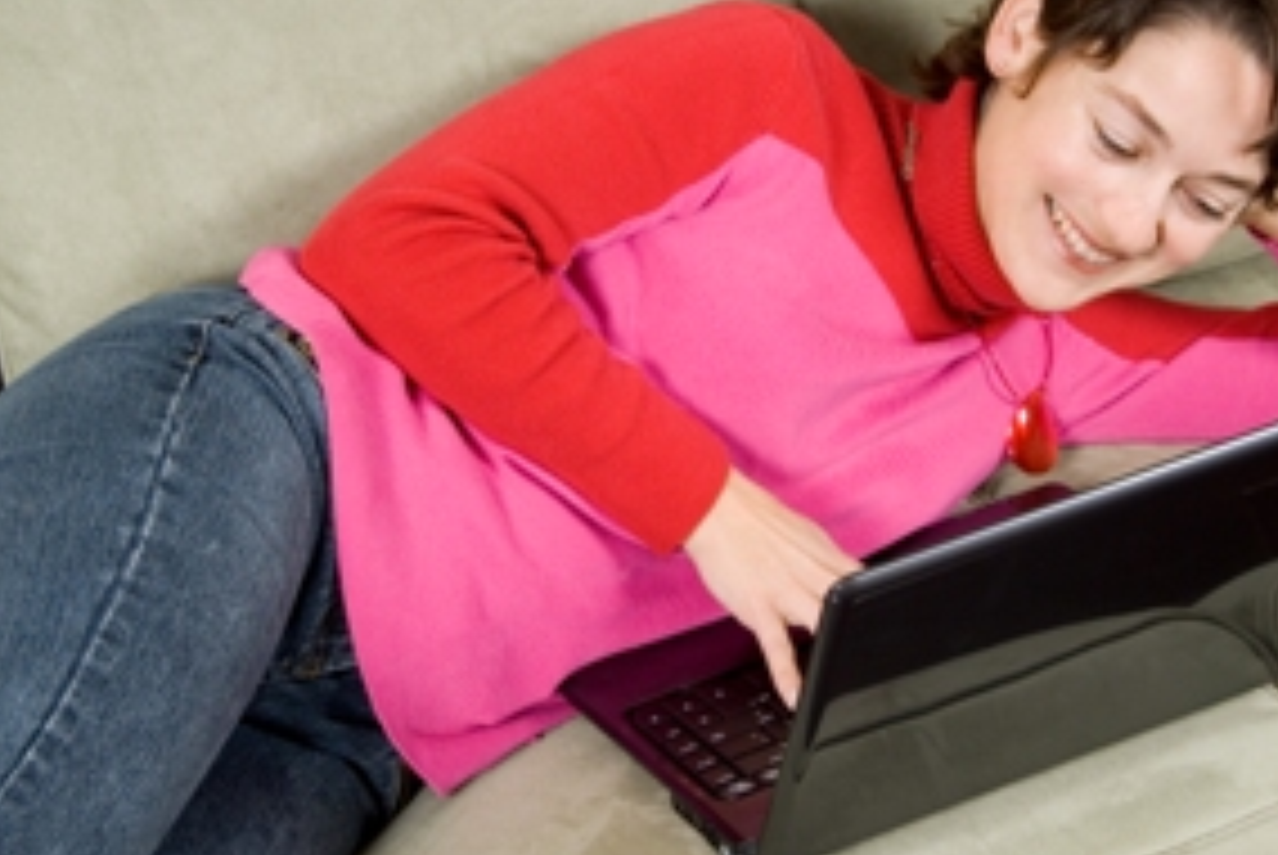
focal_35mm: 90
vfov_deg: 15.2
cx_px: 677
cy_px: 326
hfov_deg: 22.6
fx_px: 3198
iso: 100
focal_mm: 44
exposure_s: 1/250
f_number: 9
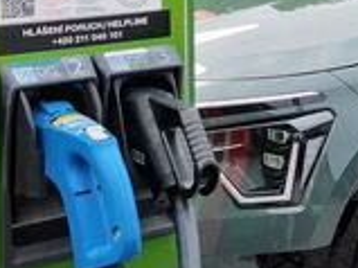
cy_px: -27
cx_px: 430
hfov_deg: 17.0
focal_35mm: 111
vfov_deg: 13.1
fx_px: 1147
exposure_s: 1/1252
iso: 50
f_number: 1.8
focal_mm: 5.3
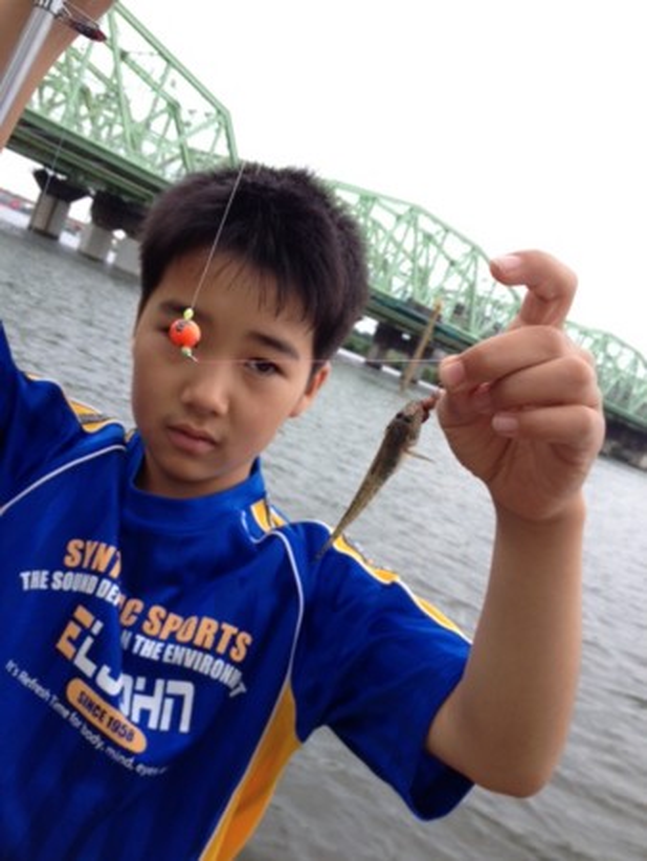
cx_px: 324
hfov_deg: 40.7
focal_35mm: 35
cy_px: 430
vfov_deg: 52.6
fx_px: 871
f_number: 2.4
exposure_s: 1/264
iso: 50
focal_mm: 4.28
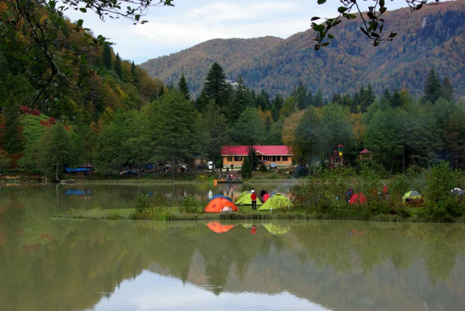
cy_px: 156
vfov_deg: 16.6
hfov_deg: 24.6
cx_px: 232
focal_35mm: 82
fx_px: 1067
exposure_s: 1/320
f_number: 7.1
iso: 200
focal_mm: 55
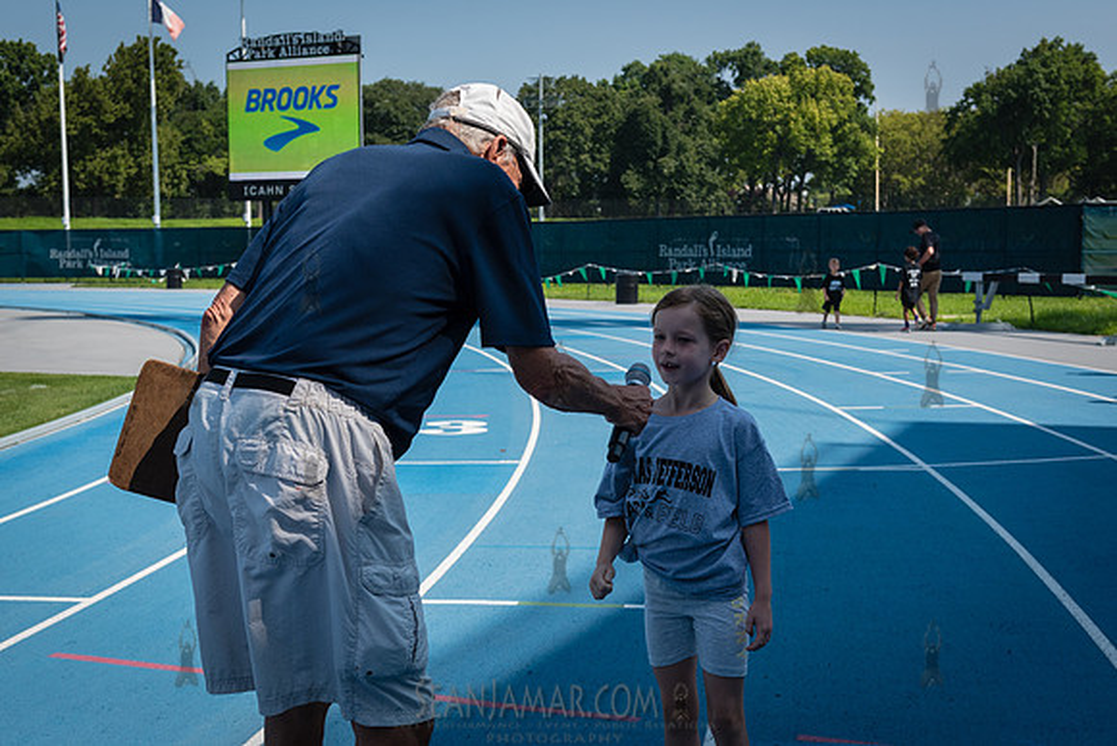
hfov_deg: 41.2
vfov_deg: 28.1
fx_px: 1487
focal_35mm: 48
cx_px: 552
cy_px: 425
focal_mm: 38
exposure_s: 1/1600
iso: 400
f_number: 5.6
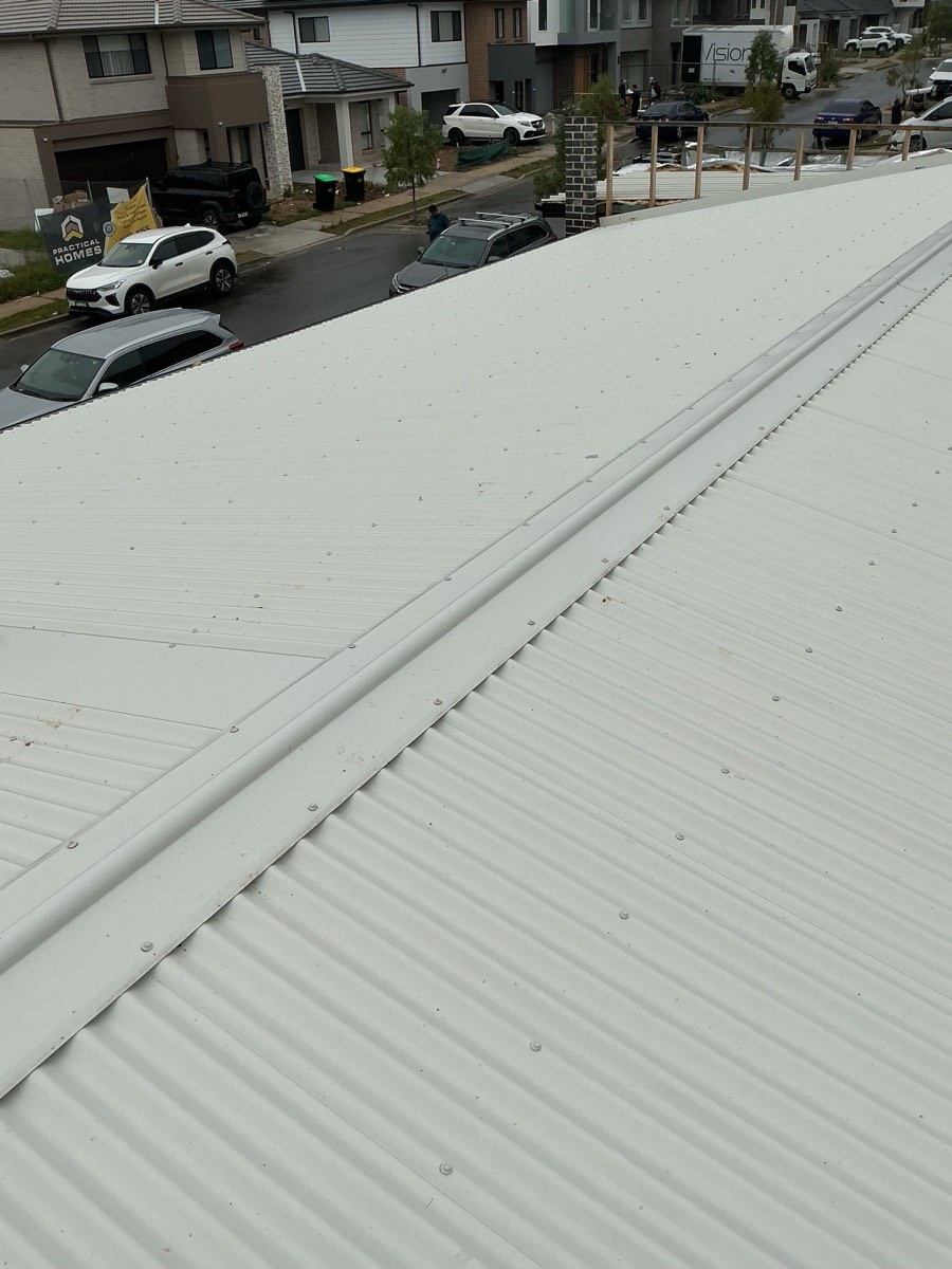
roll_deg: +1.1
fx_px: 1063
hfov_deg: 48.2
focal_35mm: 29
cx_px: 476
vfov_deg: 61.7
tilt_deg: -28.0
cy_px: 634
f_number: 1.8
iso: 25
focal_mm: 3
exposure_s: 1/1342
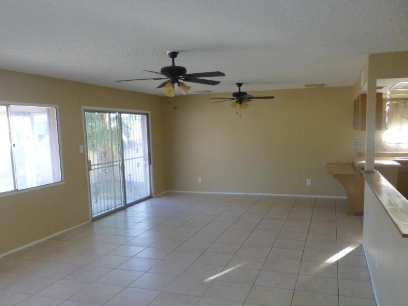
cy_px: 179
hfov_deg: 60.0
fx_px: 354
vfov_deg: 46.6
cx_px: 201
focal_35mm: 30
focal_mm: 4.3
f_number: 3.3
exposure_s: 1/60
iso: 640
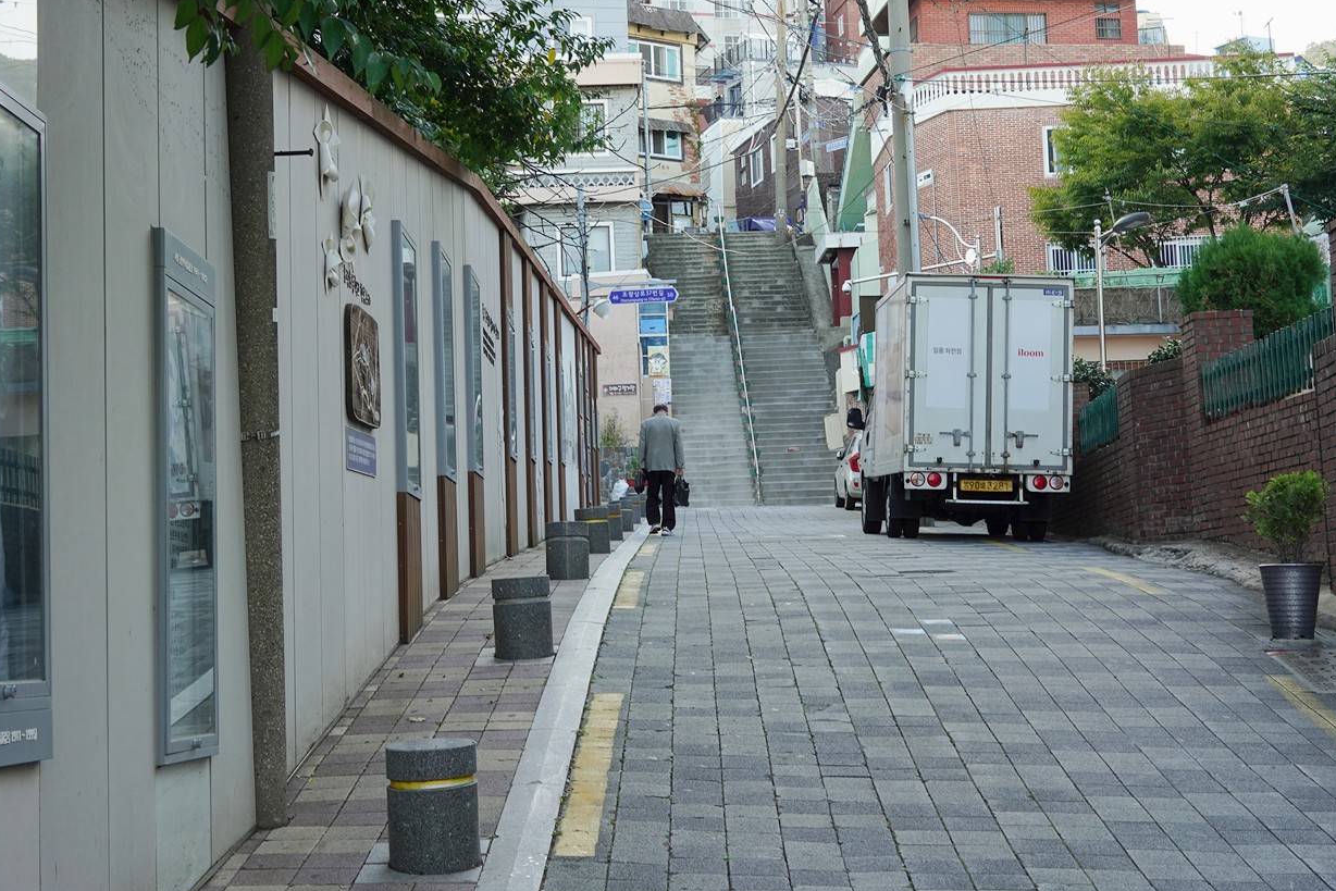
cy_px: 338
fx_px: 2115
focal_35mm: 57
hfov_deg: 35.0
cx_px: 782
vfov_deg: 23.7
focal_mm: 35
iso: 400
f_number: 7.1
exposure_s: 1/125
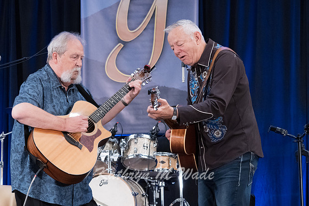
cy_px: 92
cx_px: 138
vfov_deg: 13.2
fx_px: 891
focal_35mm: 104
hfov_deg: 19.7
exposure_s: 1/250
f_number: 5.6
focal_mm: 94
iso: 12800
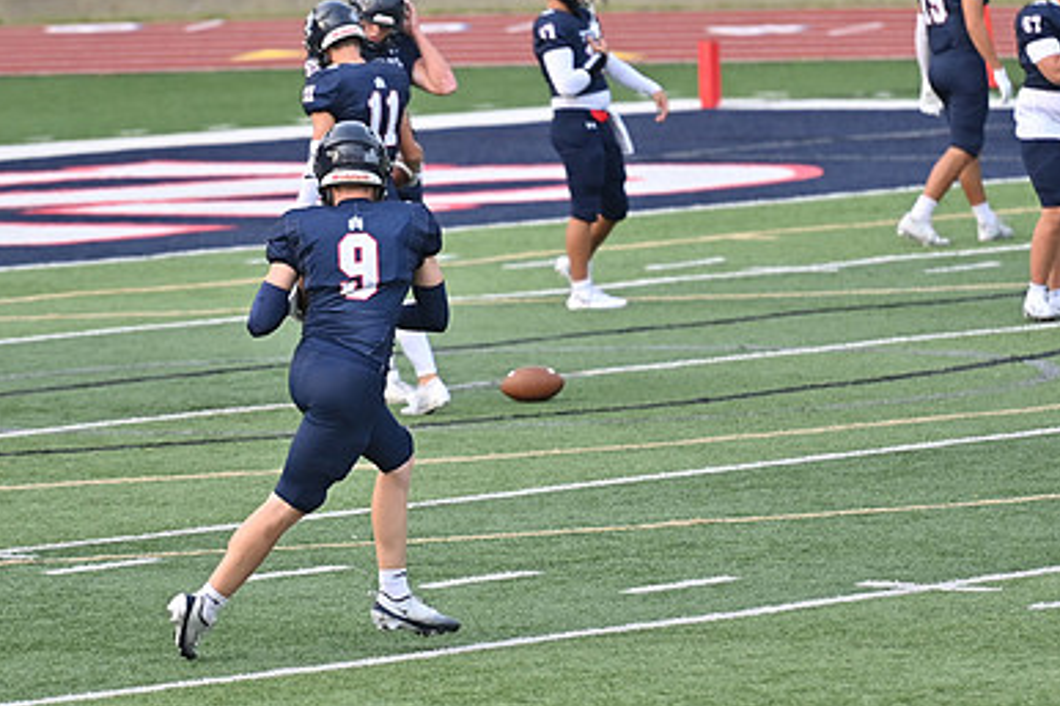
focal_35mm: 451
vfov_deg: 3.0
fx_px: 13273
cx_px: 434
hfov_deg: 4.6
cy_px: 298
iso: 400
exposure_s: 1/2000
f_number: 3.5
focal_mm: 200
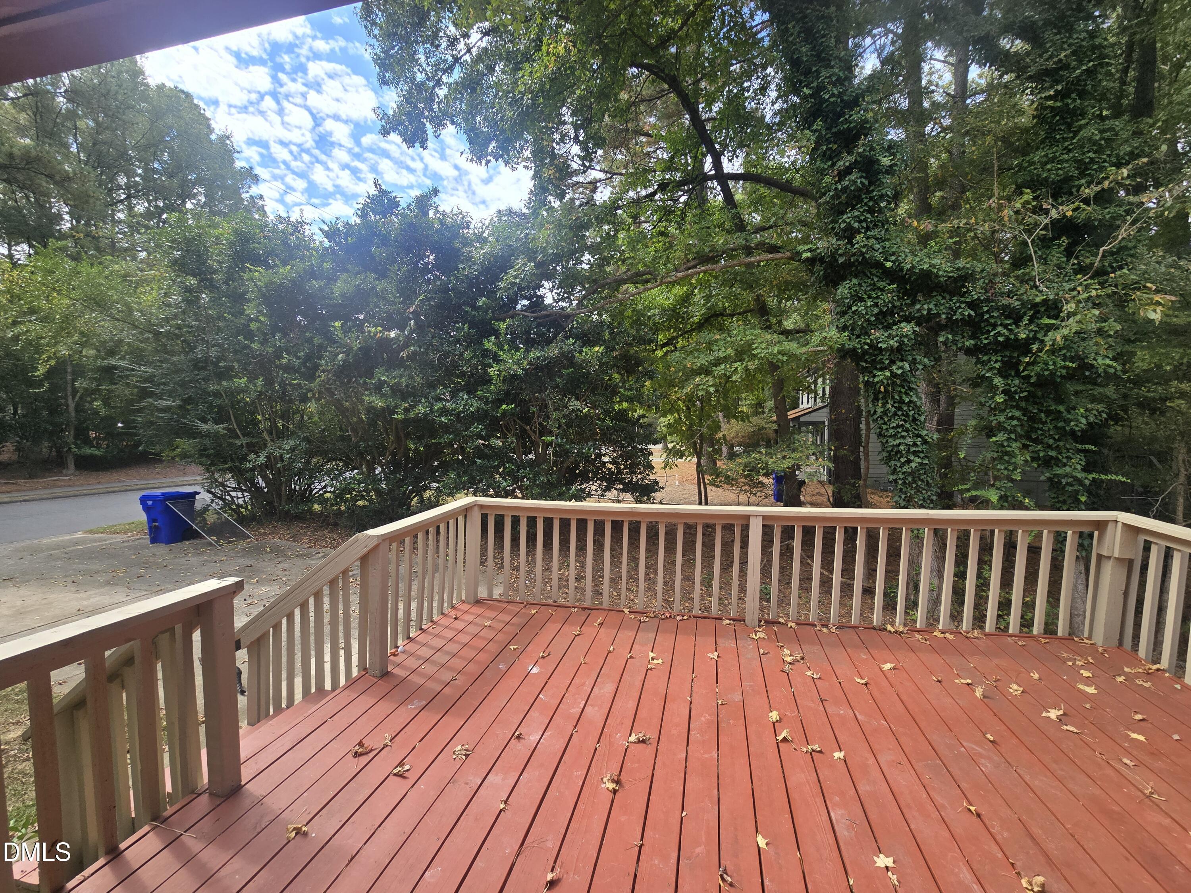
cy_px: 446
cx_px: 596
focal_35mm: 13
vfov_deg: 89.9
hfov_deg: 106.2
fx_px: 447
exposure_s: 1/697
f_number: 2.2
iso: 50
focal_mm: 2.2
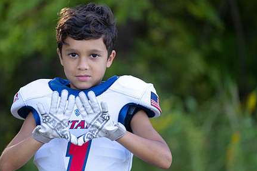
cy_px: 103
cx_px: 86
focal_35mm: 210
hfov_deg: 9.8
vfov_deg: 6.6
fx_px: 1500
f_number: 2.8
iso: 200
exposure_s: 1/320
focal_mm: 155
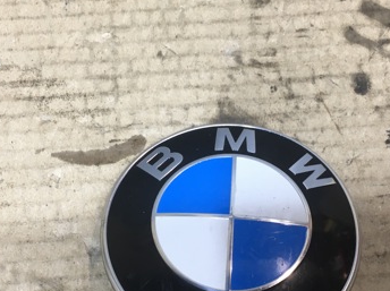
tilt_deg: -71.5
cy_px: 206
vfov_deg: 26.7
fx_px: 608
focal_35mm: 54
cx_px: 202
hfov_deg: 35.6
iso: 64
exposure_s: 1/33
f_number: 2.2
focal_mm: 4.15
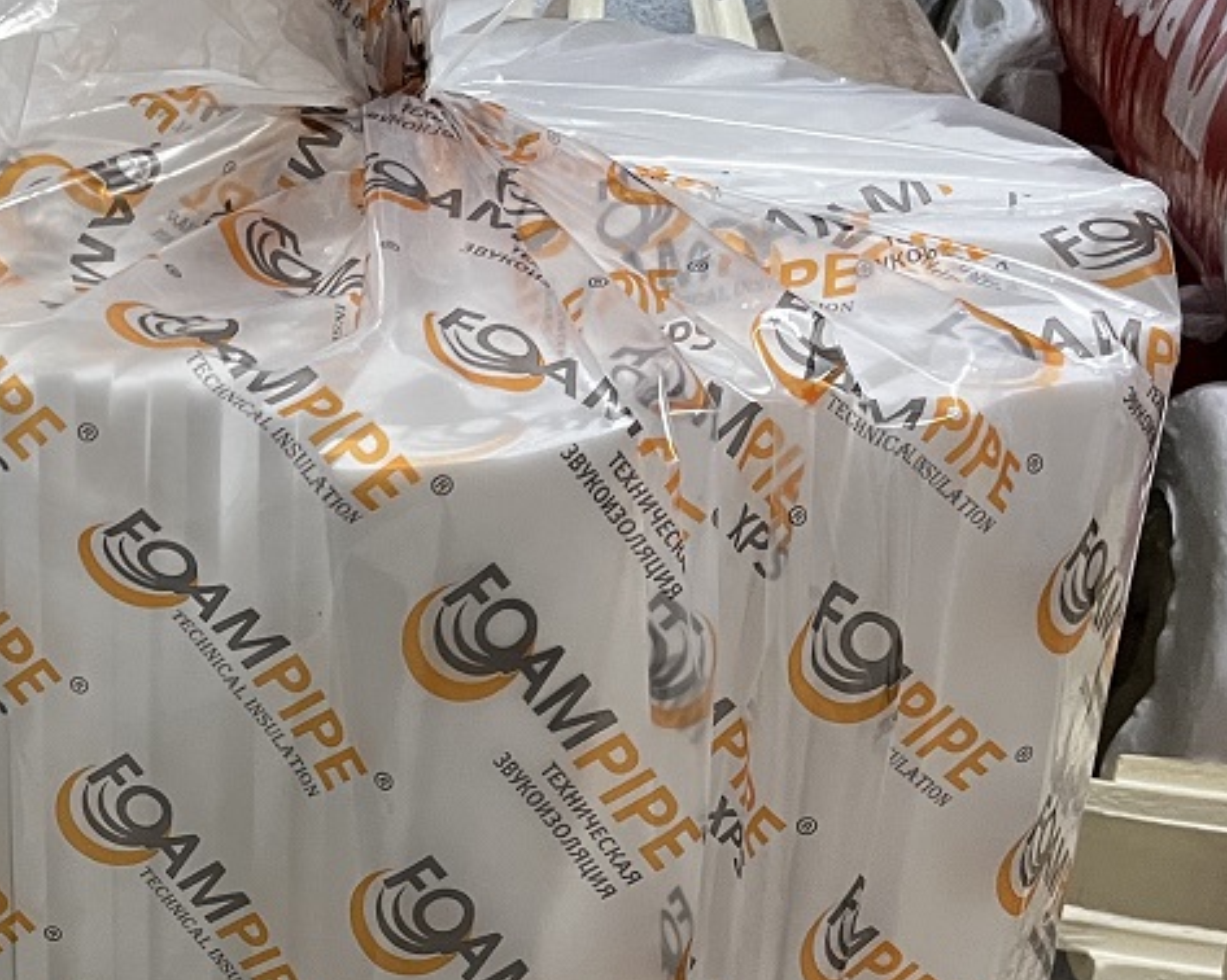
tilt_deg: -35.5
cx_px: -176
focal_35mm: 65
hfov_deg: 26.5
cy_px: 907
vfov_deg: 22.8
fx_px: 2359
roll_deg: -0.6
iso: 320
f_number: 1.6
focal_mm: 5.1
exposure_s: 1/50
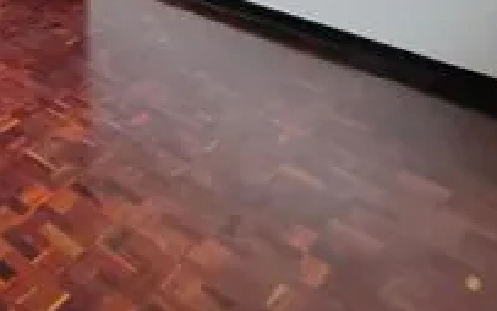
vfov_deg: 20.7
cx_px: -226
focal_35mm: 43
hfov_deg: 29.9
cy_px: -250
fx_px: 583
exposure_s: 1/33
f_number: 2.2
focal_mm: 2.16
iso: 400
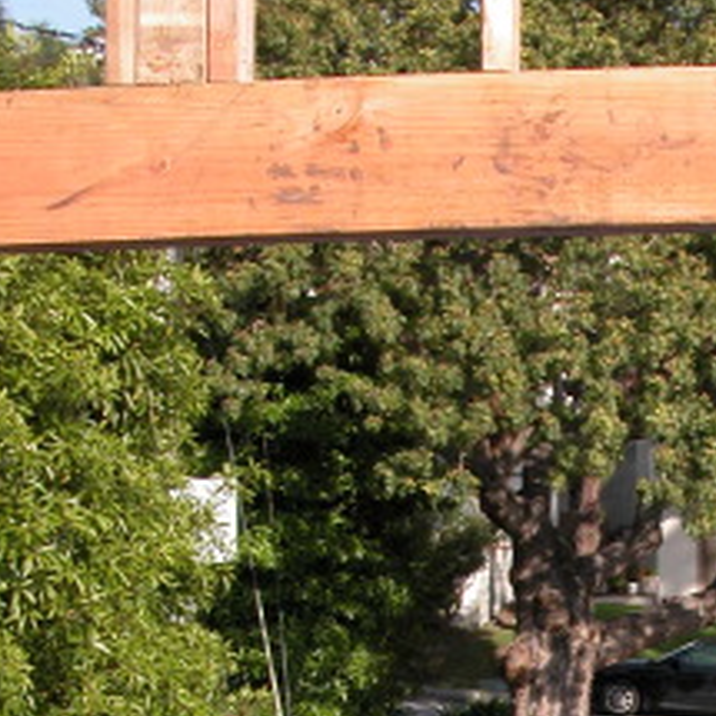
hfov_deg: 18.4
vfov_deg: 18.1
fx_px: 2153
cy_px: 823
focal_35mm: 92
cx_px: 713
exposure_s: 1/268
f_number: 5.6
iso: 100
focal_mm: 8.9
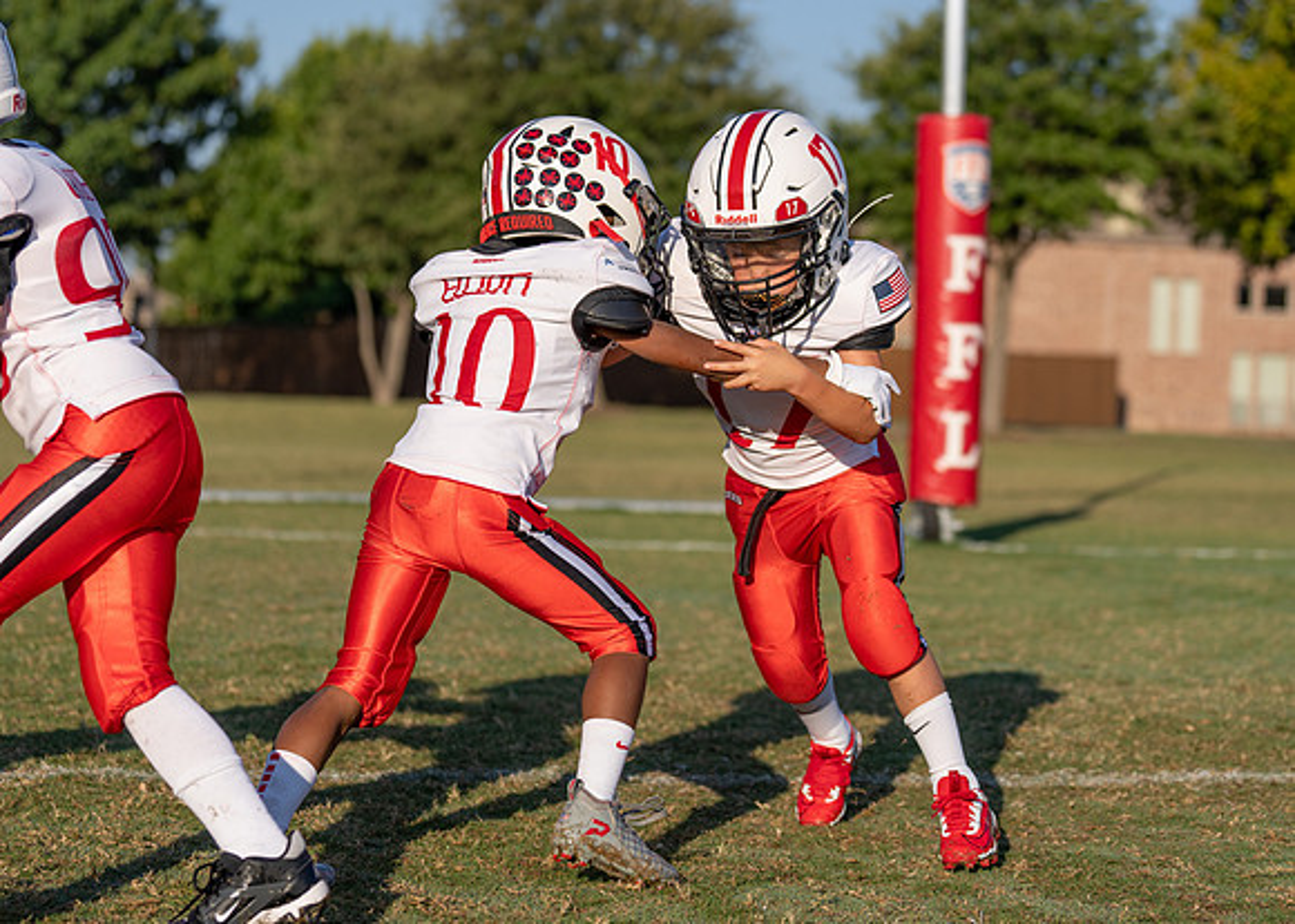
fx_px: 3435
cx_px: 619
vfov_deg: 15.3
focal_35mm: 93
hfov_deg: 21.4
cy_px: 359
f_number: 2.8
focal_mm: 70
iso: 100
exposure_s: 1/1600
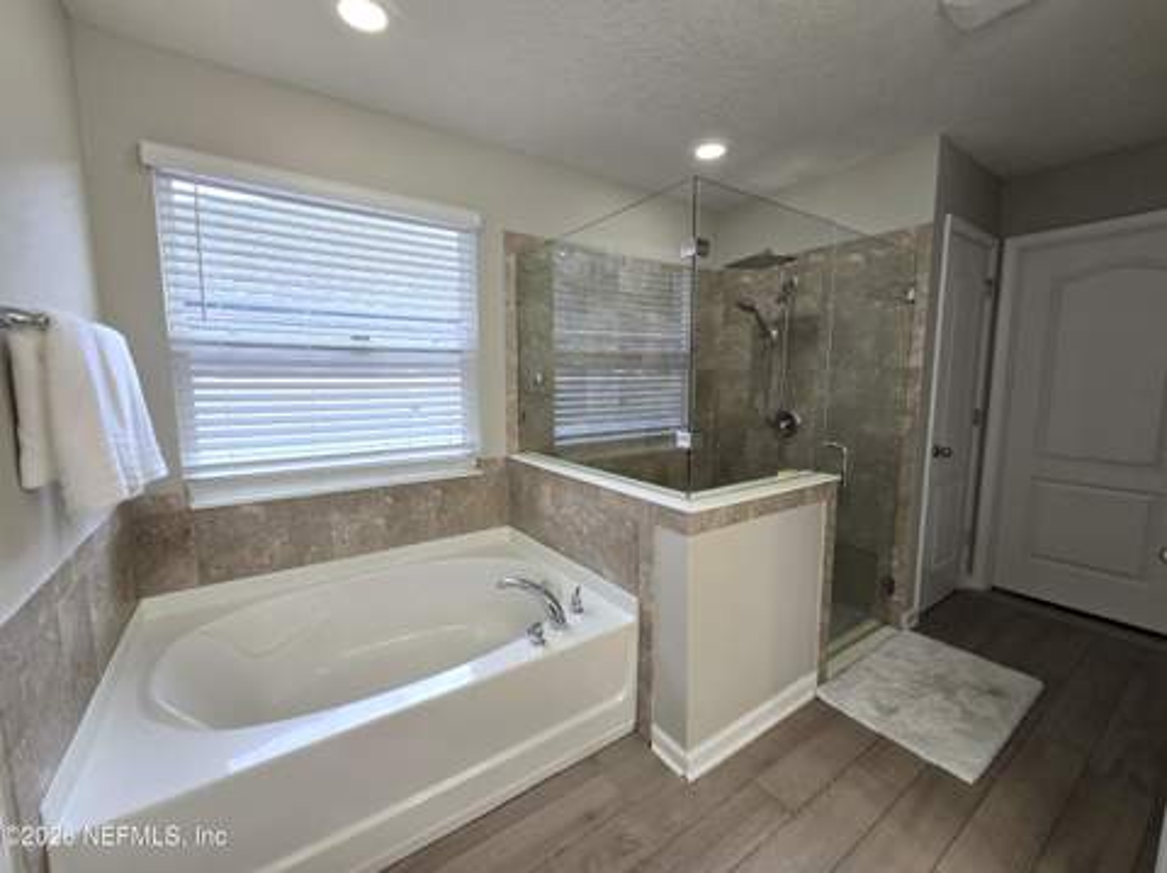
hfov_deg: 106.2
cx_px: 584
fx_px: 438
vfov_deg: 89.8
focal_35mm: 13
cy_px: 436
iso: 125
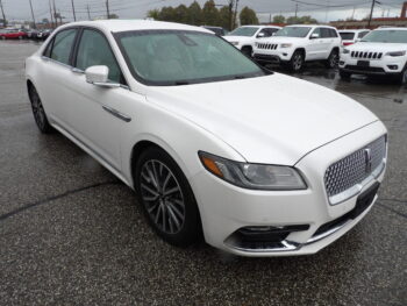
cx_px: 204
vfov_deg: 56.9
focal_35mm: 24
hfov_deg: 71.6
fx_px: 282
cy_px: 153
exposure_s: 1/172
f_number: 3.2
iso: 100
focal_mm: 4.3
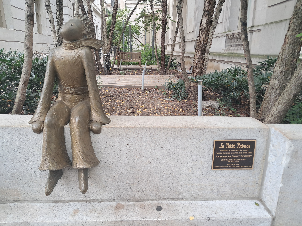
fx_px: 236
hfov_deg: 65.3
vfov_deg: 51.4
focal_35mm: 27
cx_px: 151
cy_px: 113
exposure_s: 1/60
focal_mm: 4
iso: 64
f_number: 1.8
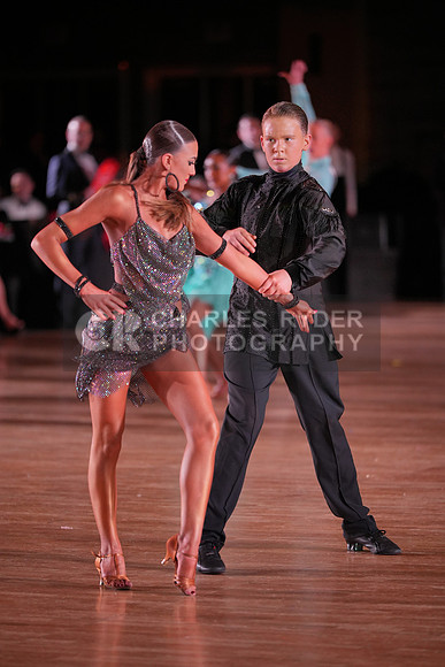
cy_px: 334
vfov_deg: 10.3
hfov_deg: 6.9
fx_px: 3706
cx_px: 222
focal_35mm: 200
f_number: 2.8
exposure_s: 1/400
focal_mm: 200
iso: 1250
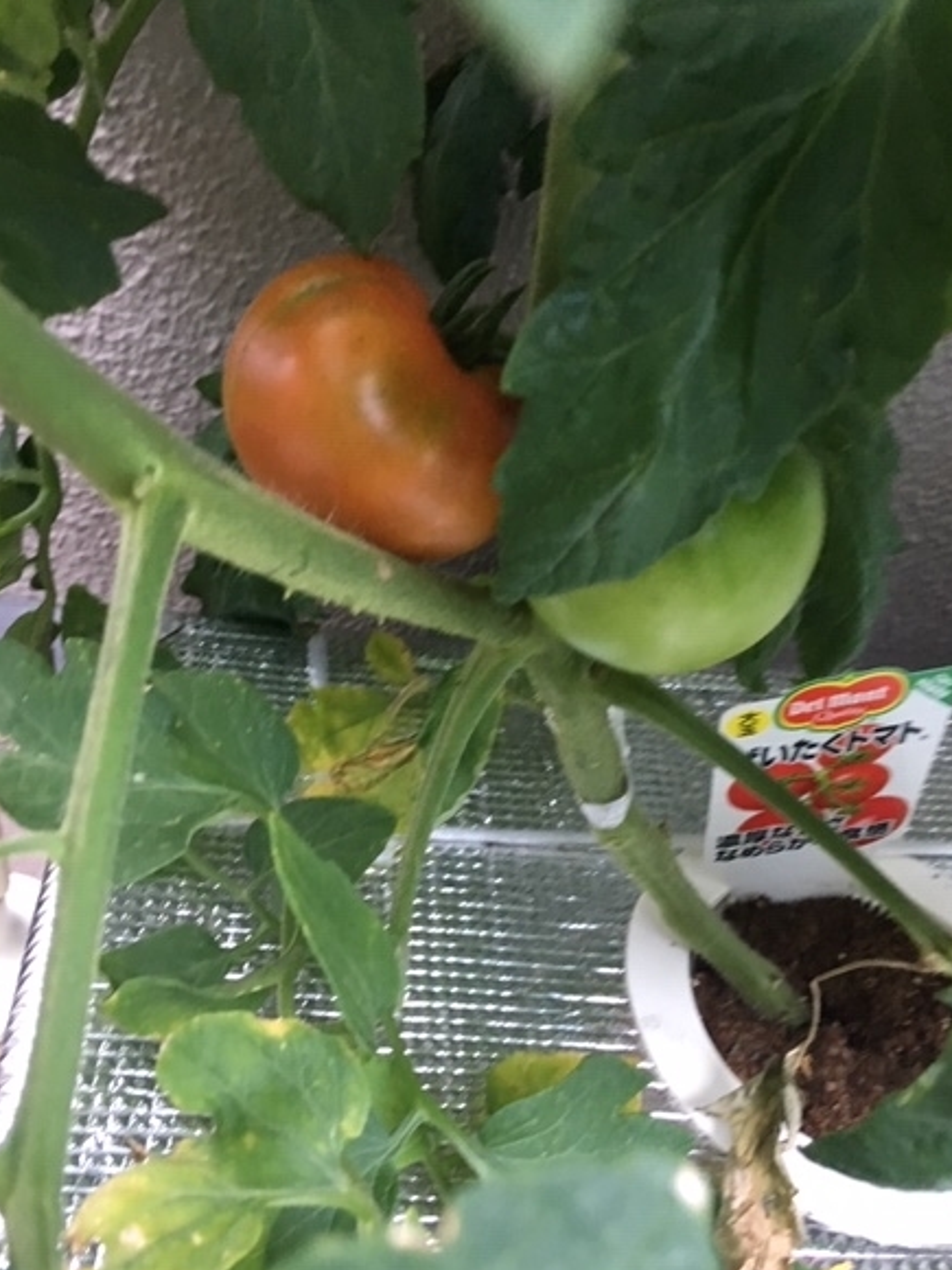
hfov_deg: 44.1
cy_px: 698
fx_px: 1173
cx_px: 453
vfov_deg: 56.7
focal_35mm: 32
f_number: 2.2
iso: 200
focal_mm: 4.15
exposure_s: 1/15
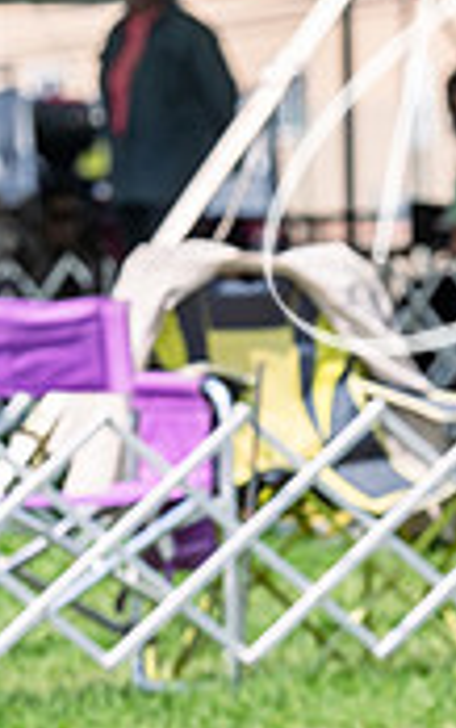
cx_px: 968
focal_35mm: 510
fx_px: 10124
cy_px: 443
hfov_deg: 2.6
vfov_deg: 4.1
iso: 100
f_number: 4.5
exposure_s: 1/1000
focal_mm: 129
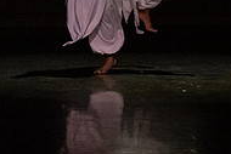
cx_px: 130
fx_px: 1483
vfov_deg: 5.9
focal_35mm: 231
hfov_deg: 8.9
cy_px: -57
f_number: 4
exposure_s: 1/400
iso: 6400
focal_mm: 61
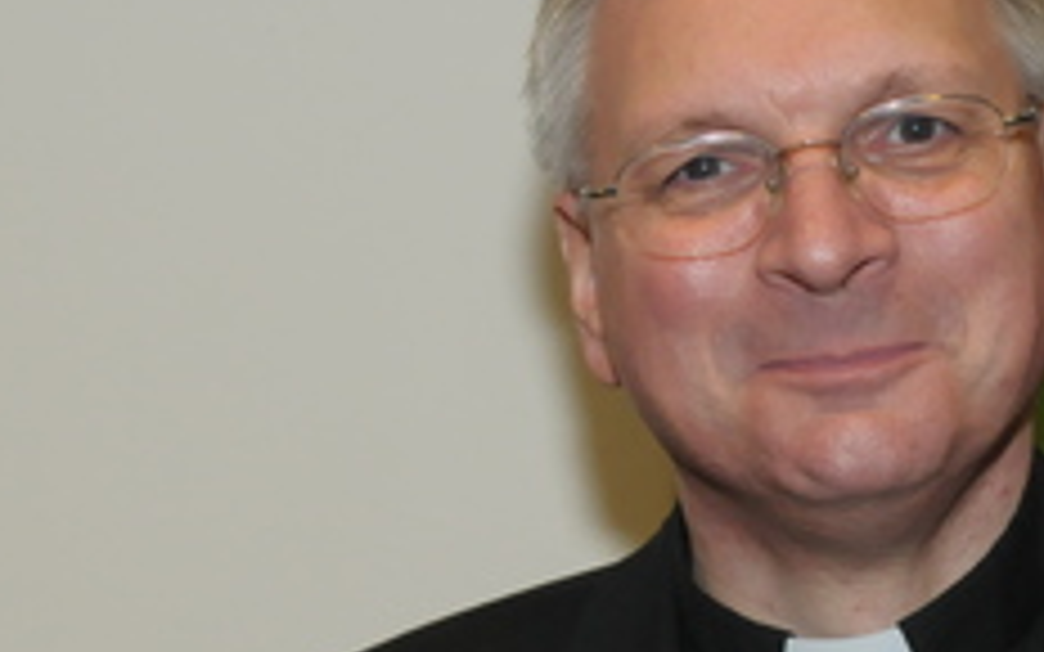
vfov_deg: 13.8
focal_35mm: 95
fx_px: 2703
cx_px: 882
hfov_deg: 21.5
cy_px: 373
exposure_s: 1/100
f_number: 5.6
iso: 800
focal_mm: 32
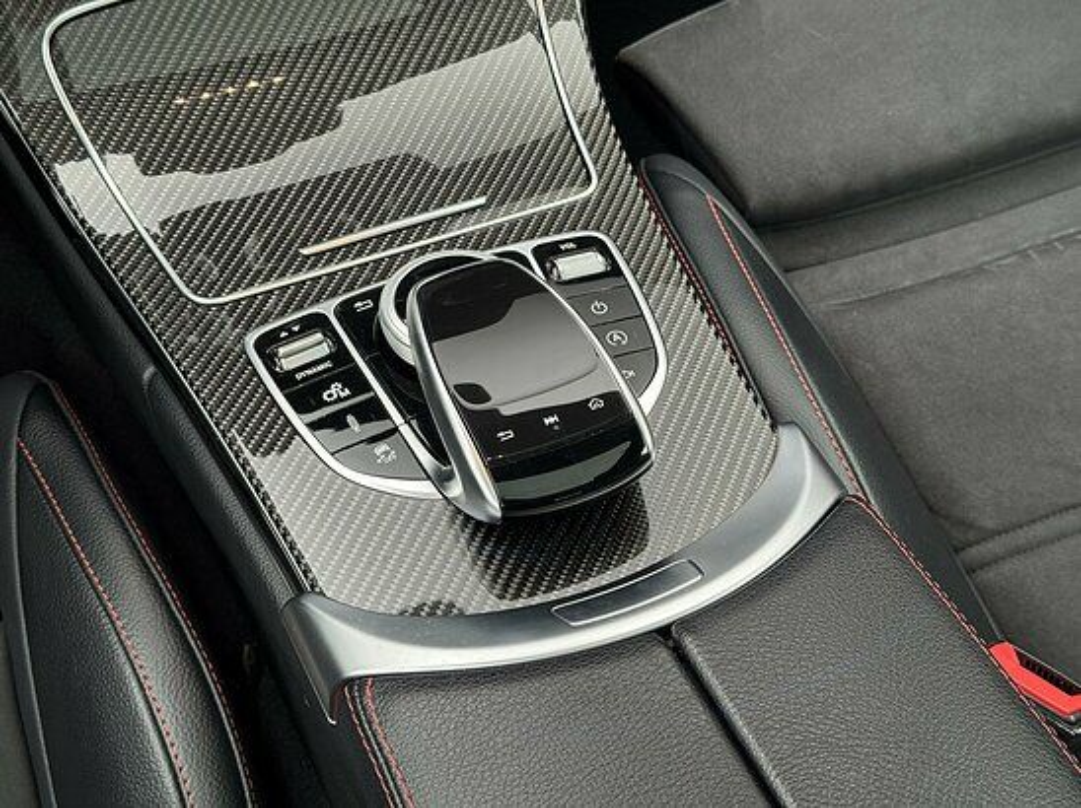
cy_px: 404
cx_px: 540
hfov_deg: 39.7
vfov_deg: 30.2
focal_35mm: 48
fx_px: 1498
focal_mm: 6.76
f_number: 1.78
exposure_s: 1/60
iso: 160
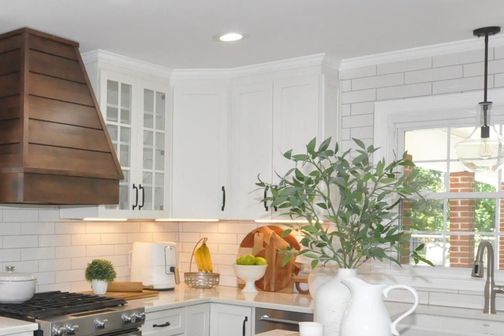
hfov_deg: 38.9
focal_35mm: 45
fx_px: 630
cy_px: 226
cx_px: 6
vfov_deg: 29.6
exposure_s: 1/125
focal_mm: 15
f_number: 8
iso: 3200
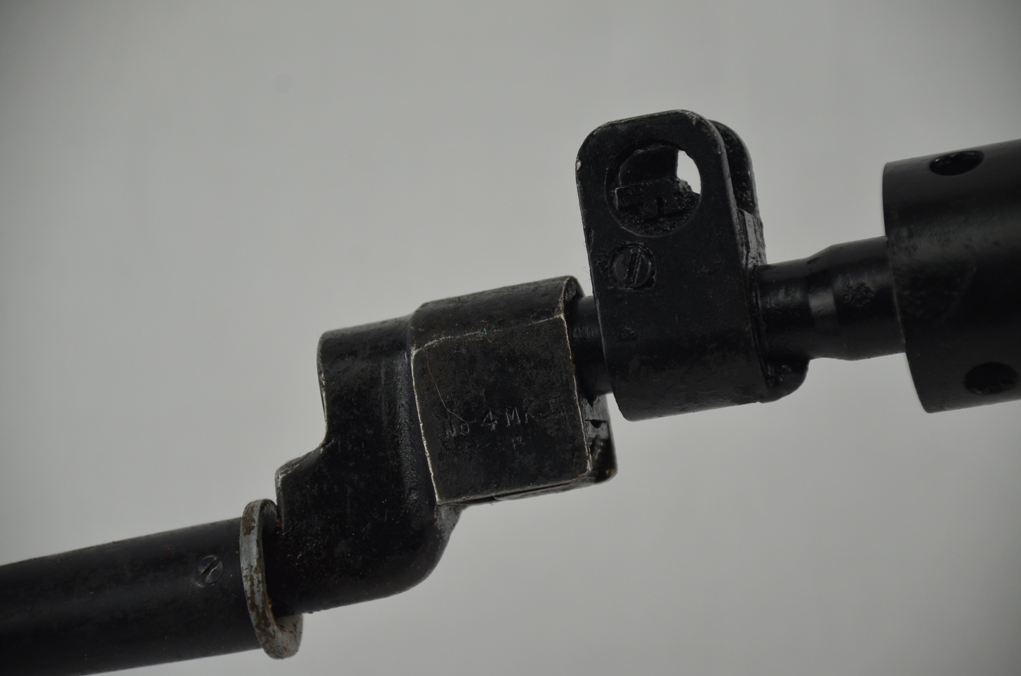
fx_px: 5731
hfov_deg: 10.2
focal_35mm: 202
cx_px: 510
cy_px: 338
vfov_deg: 6.8
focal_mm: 135
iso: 640
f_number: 5.6
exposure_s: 1/250
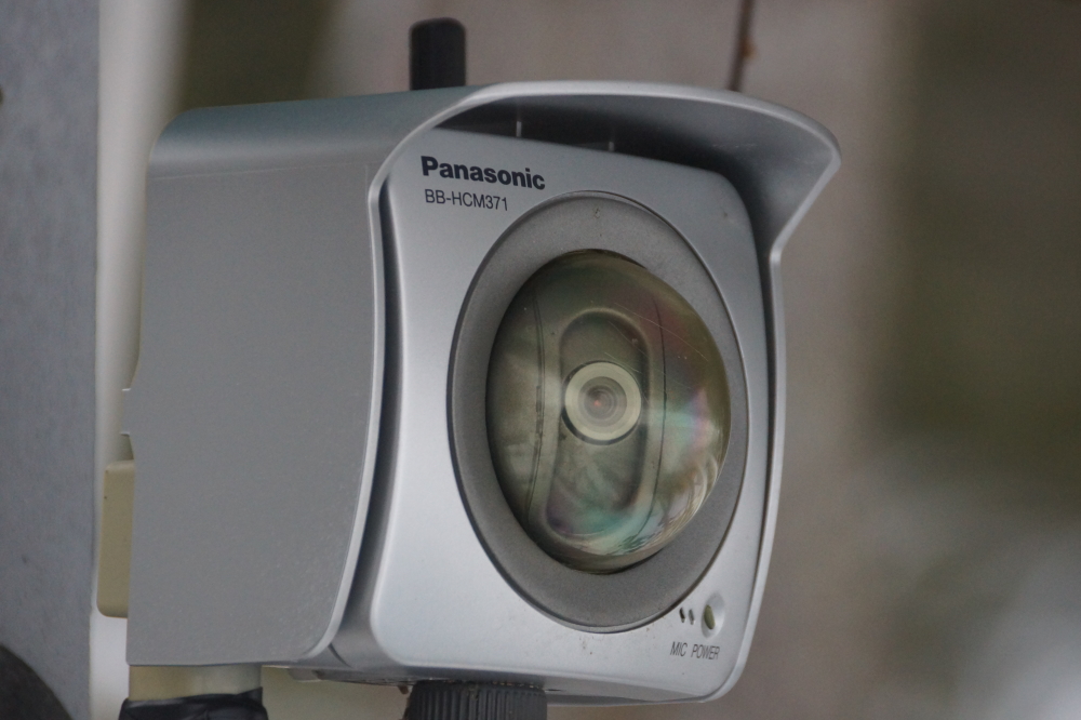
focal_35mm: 375
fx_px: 11256
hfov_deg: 5.5
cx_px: 540
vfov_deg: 3.7
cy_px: 360
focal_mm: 250
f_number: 6.3
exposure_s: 1/400
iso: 1250
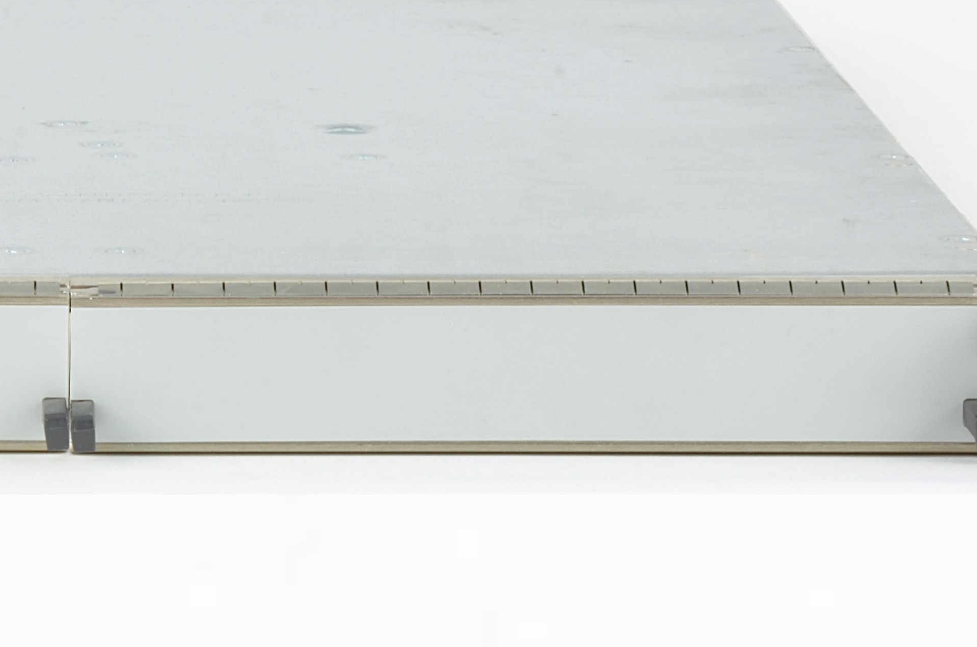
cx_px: 56
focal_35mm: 240
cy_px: 283
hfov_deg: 8.6
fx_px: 6500
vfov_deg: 5.7
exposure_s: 1
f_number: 25
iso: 100
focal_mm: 62
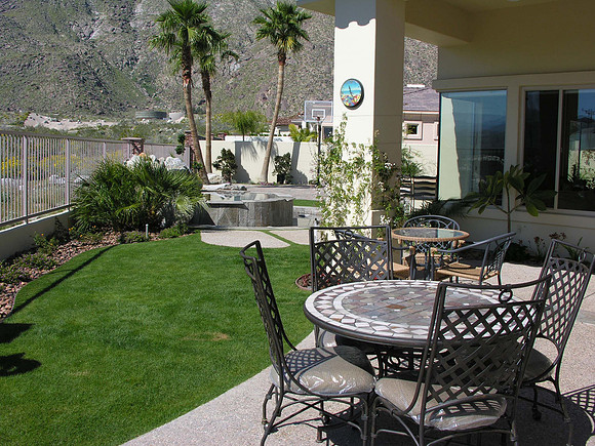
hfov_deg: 52.6
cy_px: 223
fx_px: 602
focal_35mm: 35
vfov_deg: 40.7
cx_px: 298
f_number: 6.3
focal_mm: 8.9
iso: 50
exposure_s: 1/276
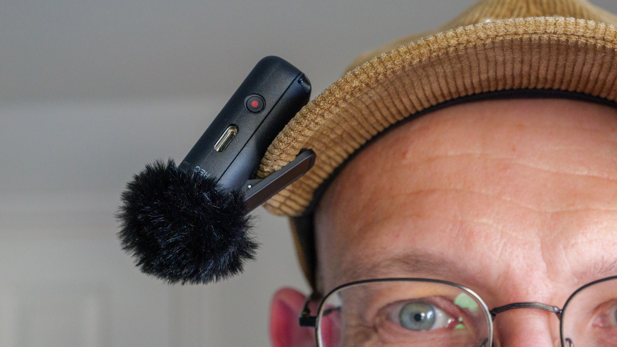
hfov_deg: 21.5
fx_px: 1622
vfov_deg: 12.2
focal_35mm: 99
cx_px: 308
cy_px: 174
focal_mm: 42
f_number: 7.1
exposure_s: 1/100
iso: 3200
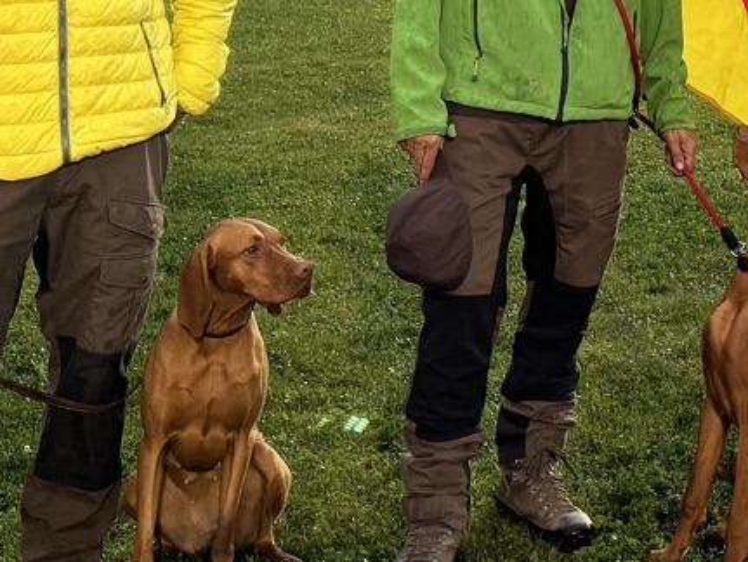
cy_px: -97
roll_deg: -0.2
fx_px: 1925
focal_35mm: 89
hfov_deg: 20.7
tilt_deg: -0.4
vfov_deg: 16.0
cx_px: 861
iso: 125
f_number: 1.78
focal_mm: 6.76
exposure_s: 1/49
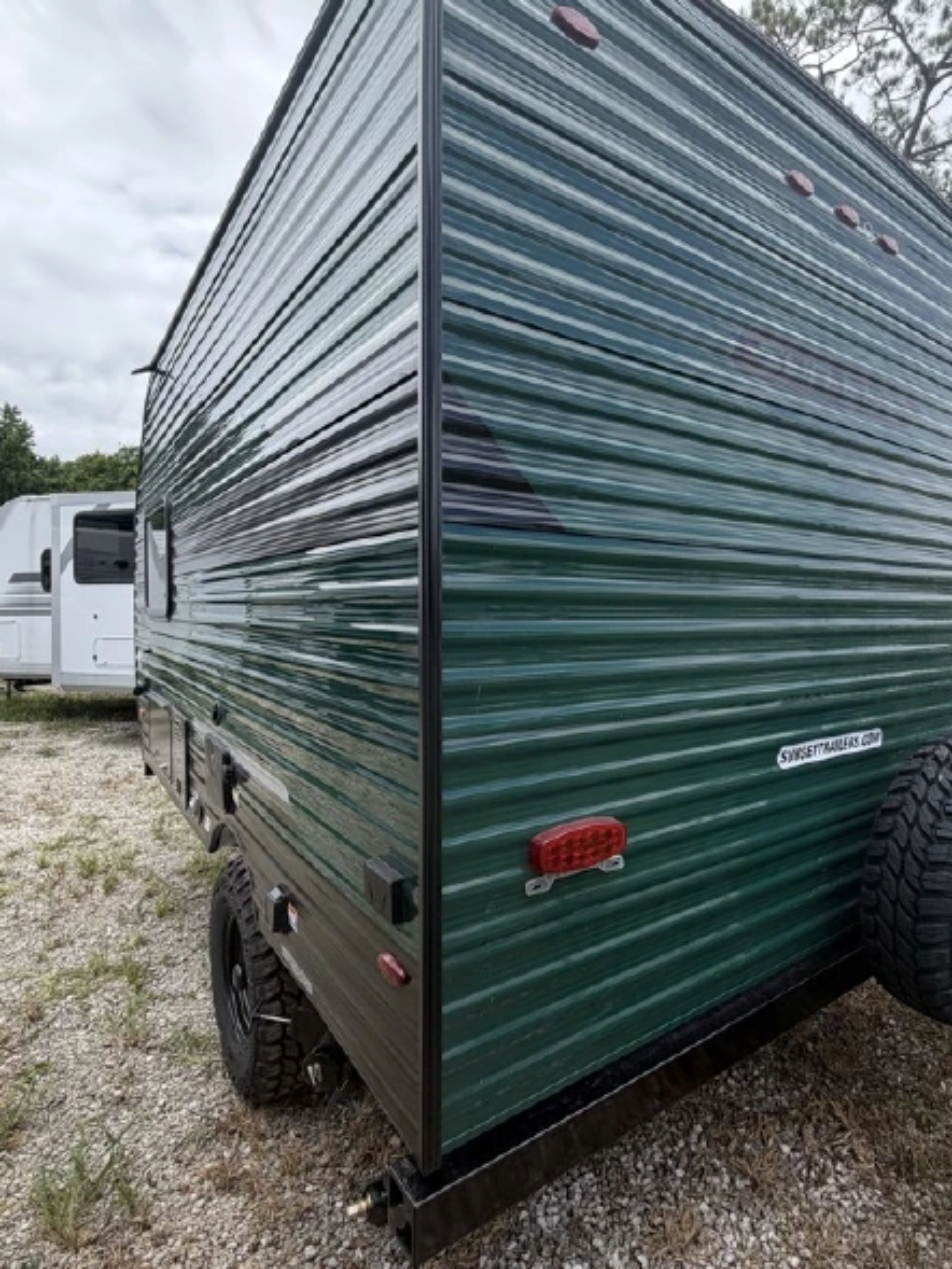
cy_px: 627
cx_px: 601
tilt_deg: -1.5
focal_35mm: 19
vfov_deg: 84.6
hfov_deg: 67.5
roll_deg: -1.5
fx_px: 696
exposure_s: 1/770
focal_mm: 2.22
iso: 32
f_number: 2.2
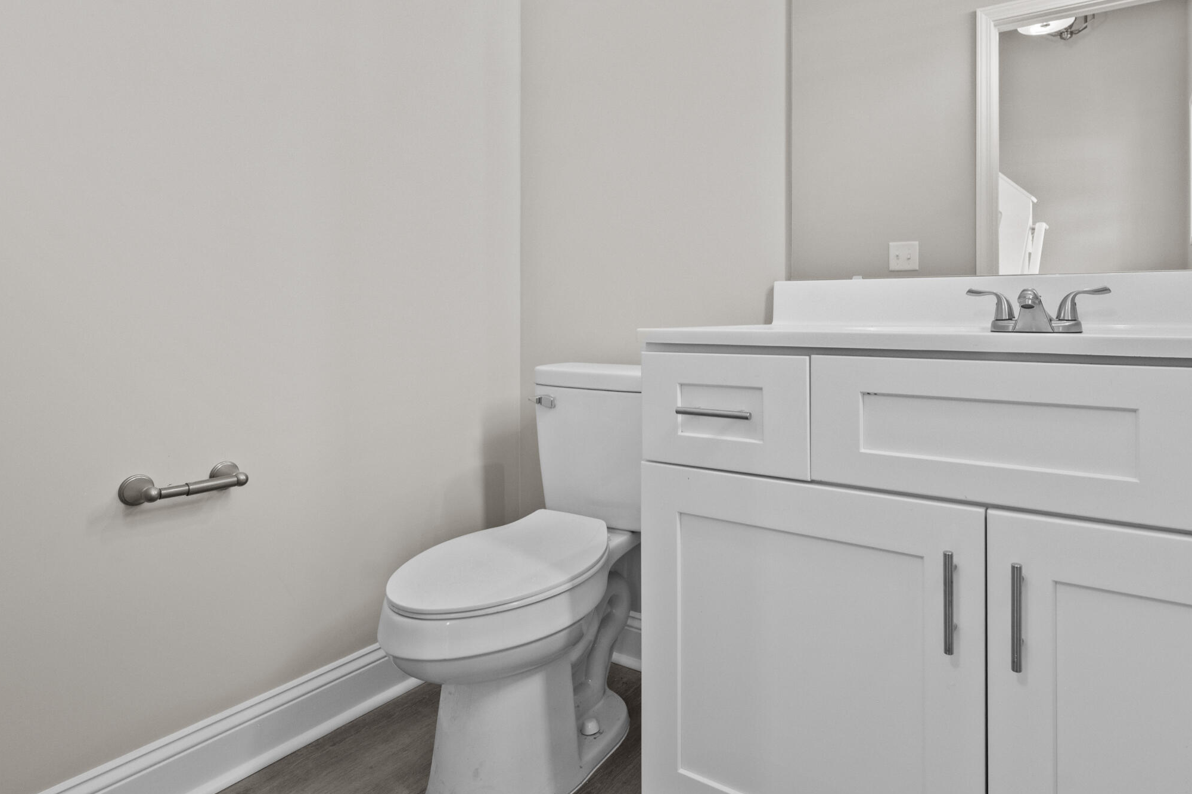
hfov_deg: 80.9
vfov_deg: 58.9
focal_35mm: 21
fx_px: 695
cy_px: 310
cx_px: 666
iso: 640
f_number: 7.1
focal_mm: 14
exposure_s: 1/10
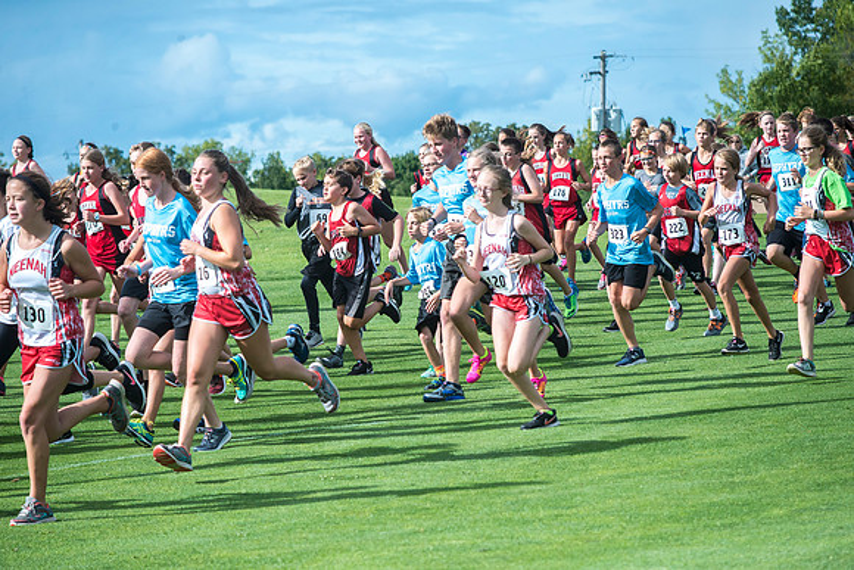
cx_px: 427
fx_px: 4034
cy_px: 285
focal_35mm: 170
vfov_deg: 8.1
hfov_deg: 12.1
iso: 1000
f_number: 8
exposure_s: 1/2500
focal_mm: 170
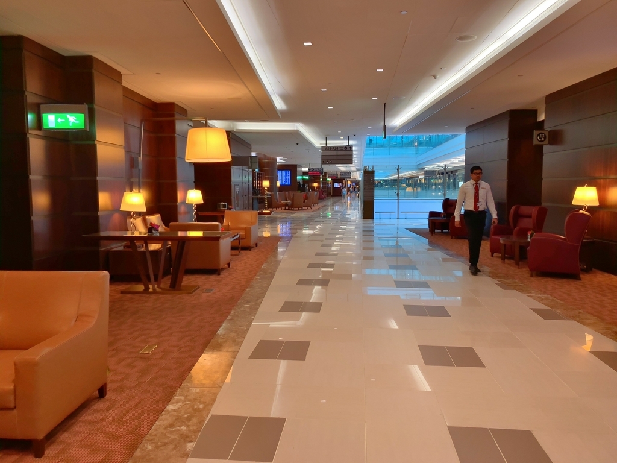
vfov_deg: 53.1
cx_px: 308
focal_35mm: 26
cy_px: 232
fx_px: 463
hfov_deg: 67.3
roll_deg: -0.8
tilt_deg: -5.3
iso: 25
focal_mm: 4.25
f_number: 1.8
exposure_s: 1/42
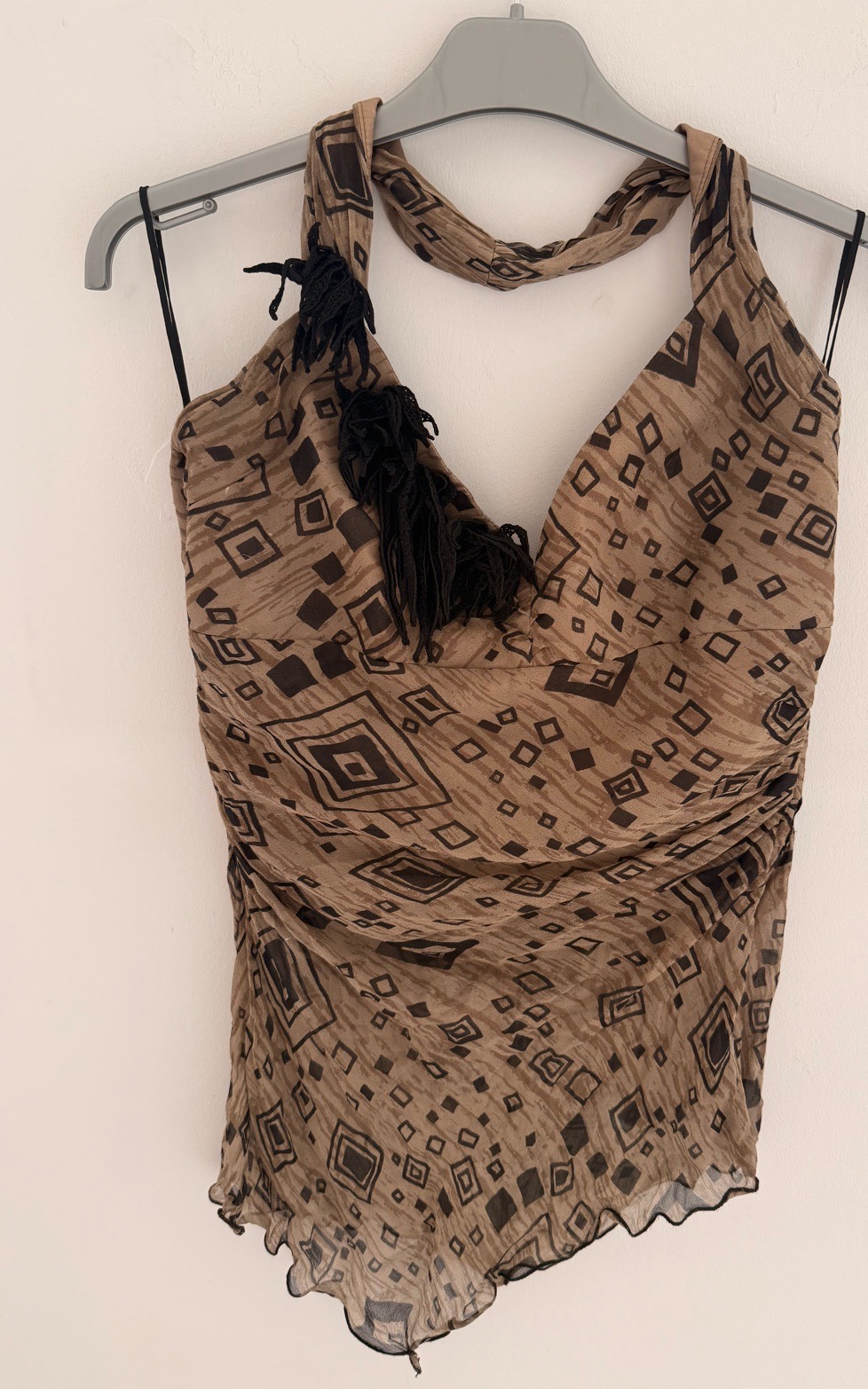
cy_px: 687
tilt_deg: -14.8
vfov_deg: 70.4
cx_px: 502
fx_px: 985
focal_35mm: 26
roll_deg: -1.5
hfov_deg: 47.4
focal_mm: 6.76
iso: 200
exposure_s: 1/97
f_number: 1.78
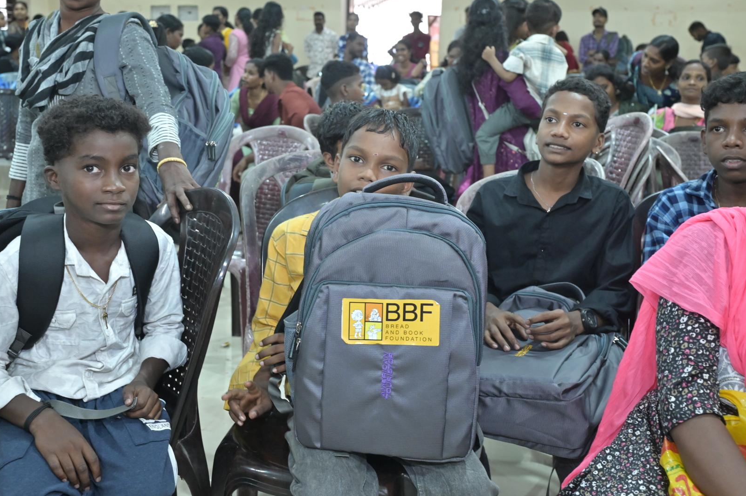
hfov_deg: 46.4
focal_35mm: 42
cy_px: 235
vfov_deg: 31.8
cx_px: 346
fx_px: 870
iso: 3200
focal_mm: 35
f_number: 5
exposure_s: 1/125
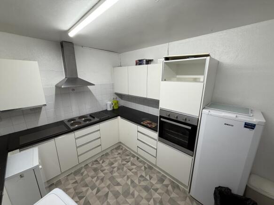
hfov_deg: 102.1
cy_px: 102
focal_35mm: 14
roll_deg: -0.3
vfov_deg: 85.7
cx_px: 137
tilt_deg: -13.8
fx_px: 111
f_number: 2.2
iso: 80
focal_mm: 2.22
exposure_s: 1/100
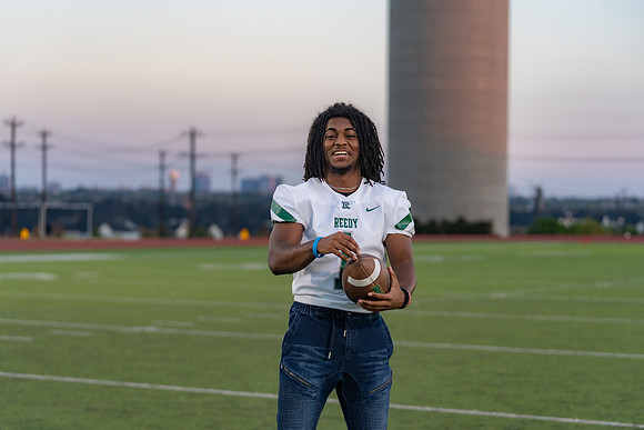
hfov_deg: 24.0
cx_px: 322
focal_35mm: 85
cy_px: 215
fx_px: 1513
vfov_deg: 16.2
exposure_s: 1/1000
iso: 1250
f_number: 2.8
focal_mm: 82
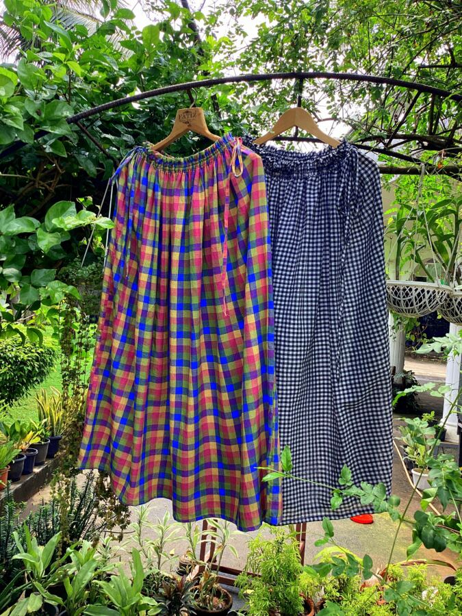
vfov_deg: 58.4
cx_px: 231
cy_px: 308
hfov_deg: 45.4
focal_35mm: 31
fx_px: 552
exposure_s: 1/192
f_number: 2.4
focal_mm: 3.3
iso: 25
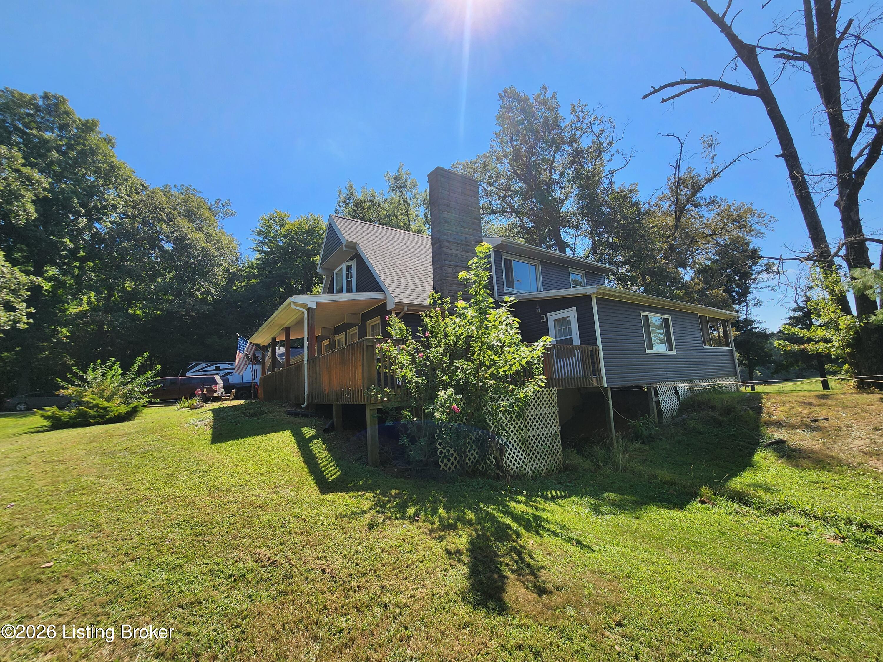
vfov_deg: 89.9
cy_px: 331
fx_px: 332
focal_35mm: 13
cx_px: 442
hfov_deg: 106.2
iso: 50
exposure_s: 1/1742
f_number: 2.2
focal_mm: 2.2
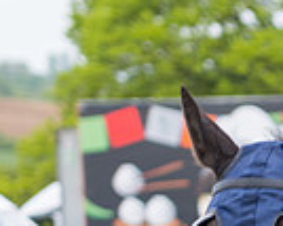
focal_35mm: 622
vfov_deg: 2.5
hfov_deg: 3.1
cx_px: 570
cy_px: 387
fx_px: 5206
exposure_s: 1/125
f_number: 4
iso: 50
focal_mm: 105
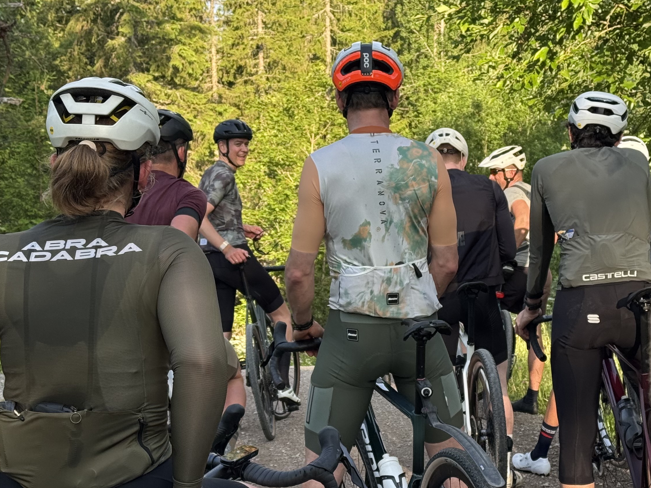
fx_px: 1618
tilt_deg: -4.5
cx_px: 382
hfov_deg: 22.7
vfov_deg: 17.1
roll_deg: +1.1
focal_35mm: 86
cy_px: 312
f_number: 1.78
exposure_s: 1/621
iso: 64
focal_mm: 6.76
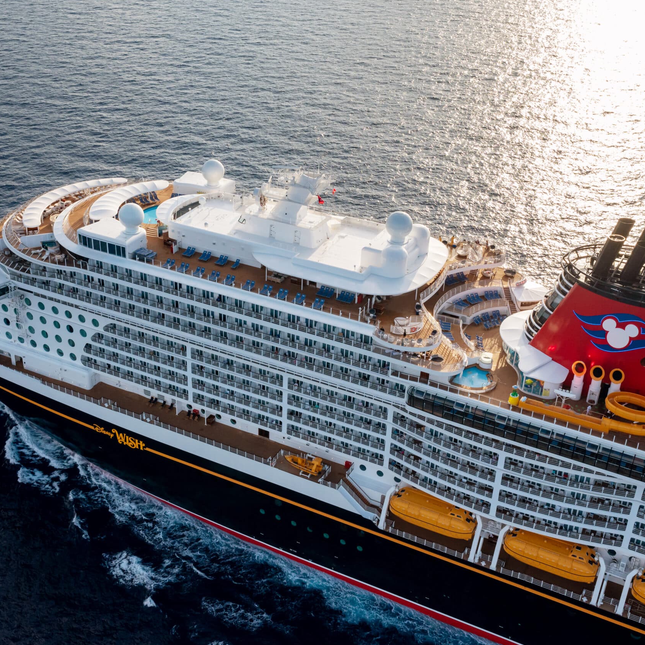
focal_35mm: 44
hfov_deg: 38.3
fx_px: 928
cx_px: 303
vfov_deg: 38.3
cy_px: 323
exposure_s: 1/3200
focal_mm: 34
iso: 1250
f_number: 8
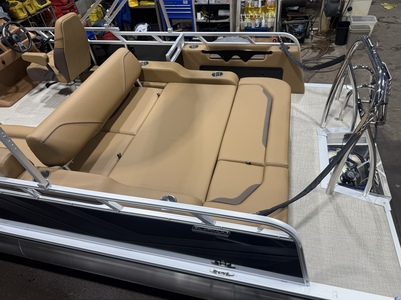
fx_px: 278
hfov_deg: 71.6
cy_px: 150
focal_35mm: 24
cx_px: 200
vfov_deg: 56.8
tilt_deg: -41.8
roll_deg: +7.3
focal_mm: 6.76
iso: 80
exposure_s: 1/120
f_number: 1.78
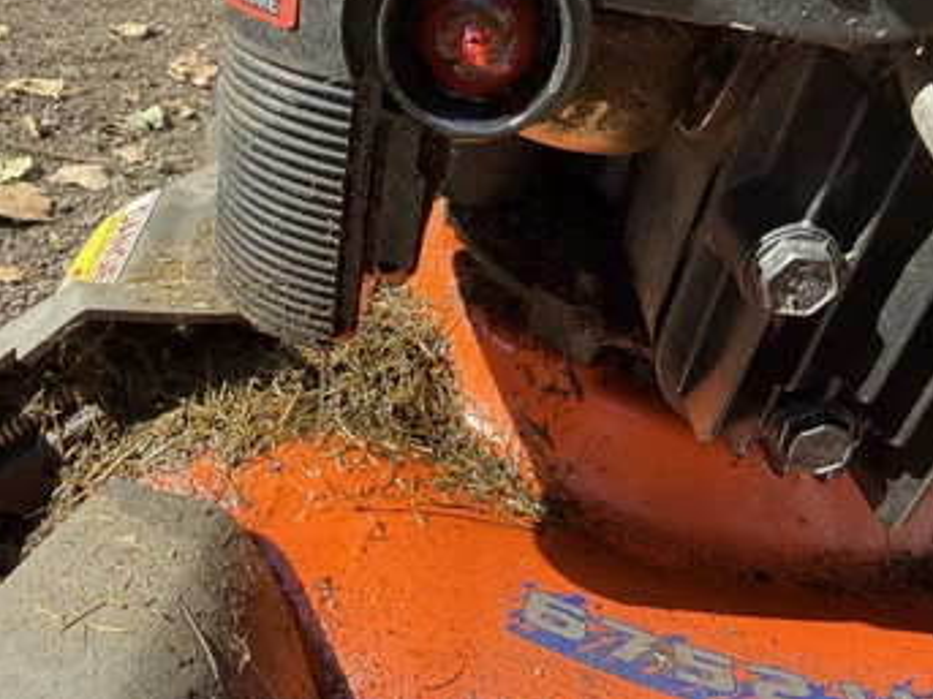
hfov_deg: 63.4
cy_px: 321
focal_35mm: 28
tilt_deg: -29.8
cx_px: 498
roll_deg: -11.4
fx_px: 754
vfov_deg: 49.7
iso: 40
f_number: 2.2
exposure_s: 1/502
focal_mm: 2.22
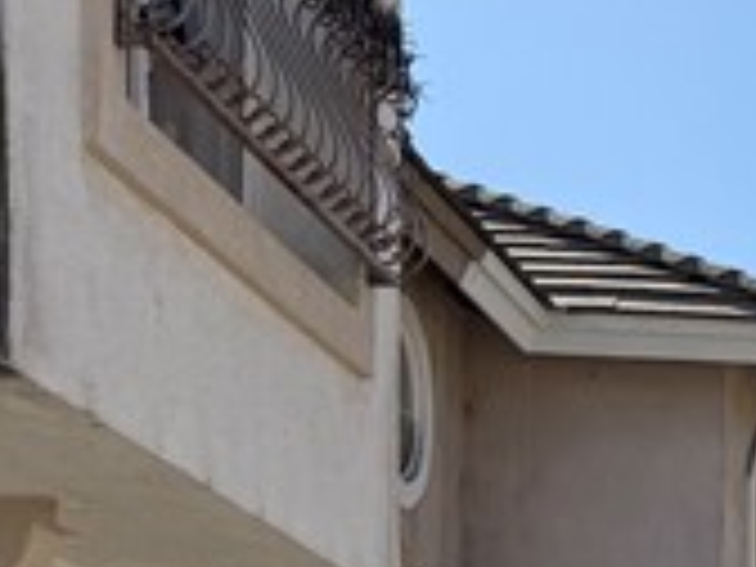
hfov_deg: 12.4
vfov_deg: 9.7
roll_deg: -0.8
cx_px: 1364
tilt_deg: +1.8
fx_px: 3189
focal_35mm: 146
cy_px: 1022
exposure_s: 1/6173
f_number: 1.78
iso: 80
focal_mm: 6.76
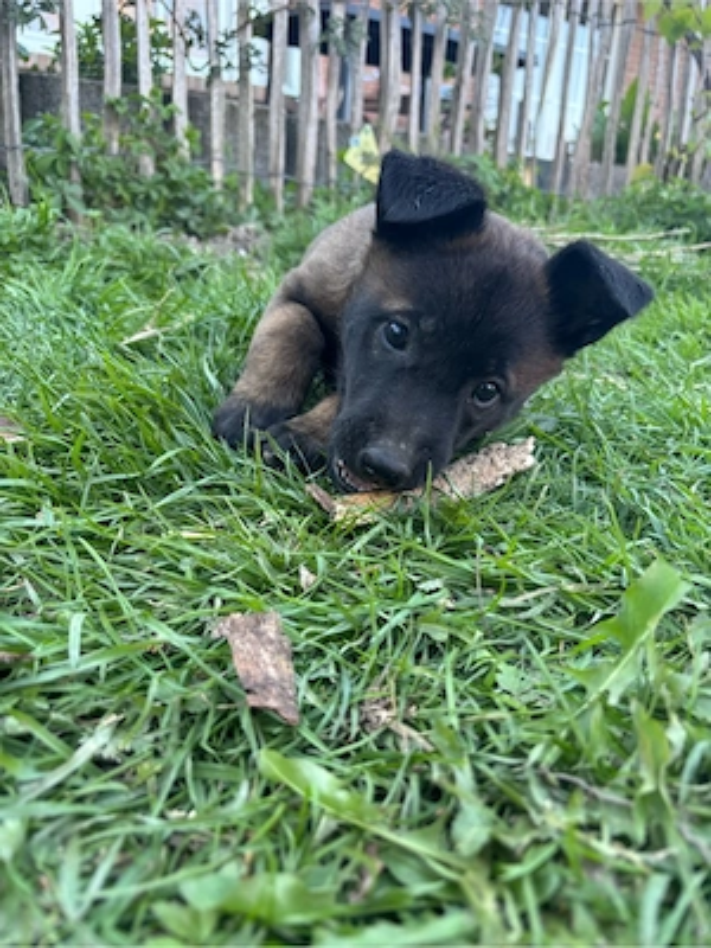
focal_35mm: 26
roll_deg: -4.7
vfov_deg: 67.3
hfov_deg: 53.1
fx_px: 712
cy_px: 474
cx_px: 356
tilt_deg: -19.7
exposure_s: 1/121
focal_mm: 5.96
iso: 80
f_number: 1.6
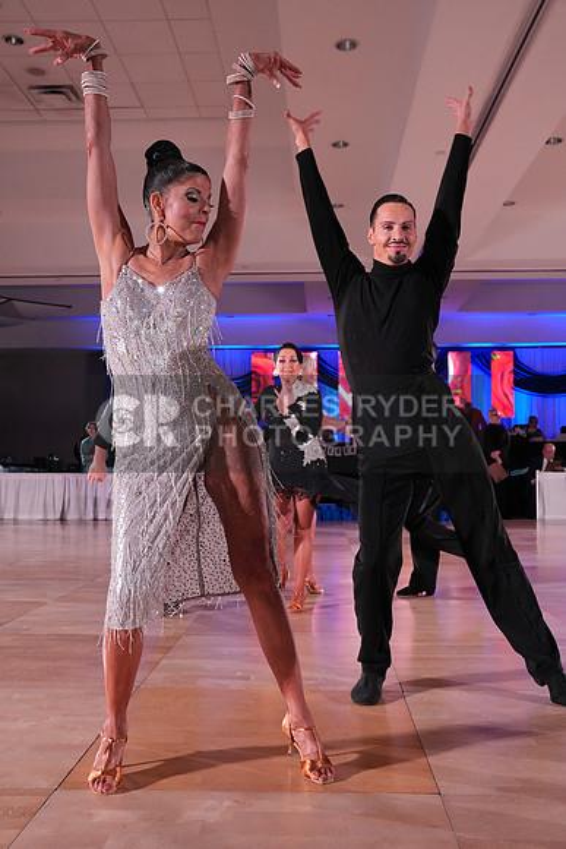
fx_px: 841
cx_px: 283
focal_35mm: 36
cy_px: 424
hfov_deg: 37.2
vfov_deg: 53.5
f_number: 6.3
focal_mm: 35.7
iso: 3200
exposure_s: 1/200
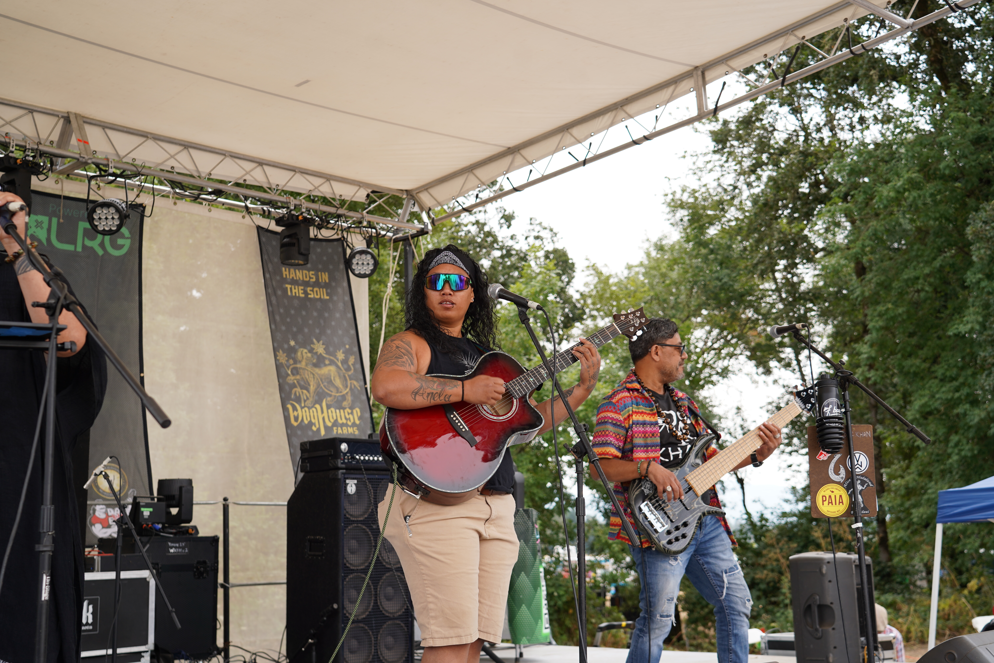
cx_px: 497
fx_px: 1215
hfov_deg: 44.5
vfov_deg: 30.5
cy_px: 332
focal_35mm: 44
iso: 100
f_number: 4.5
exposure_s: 1/200
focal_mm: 44
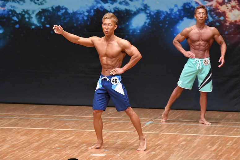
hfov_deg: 7.2
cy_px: 80
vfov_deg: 4.8
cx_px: 120
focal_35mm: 285
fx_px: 1899
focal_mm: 190
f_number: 5.6
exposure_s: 1/400
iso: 8000
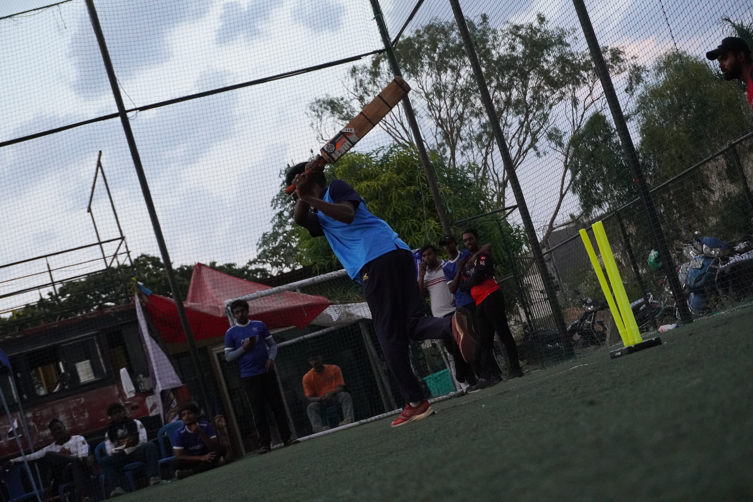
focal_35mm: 70
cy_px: 251
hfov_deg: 28.6
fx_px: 1475
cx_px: 376
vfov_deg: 19.3
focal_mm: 47
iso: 4000
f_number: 5.6
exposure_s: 1/1000
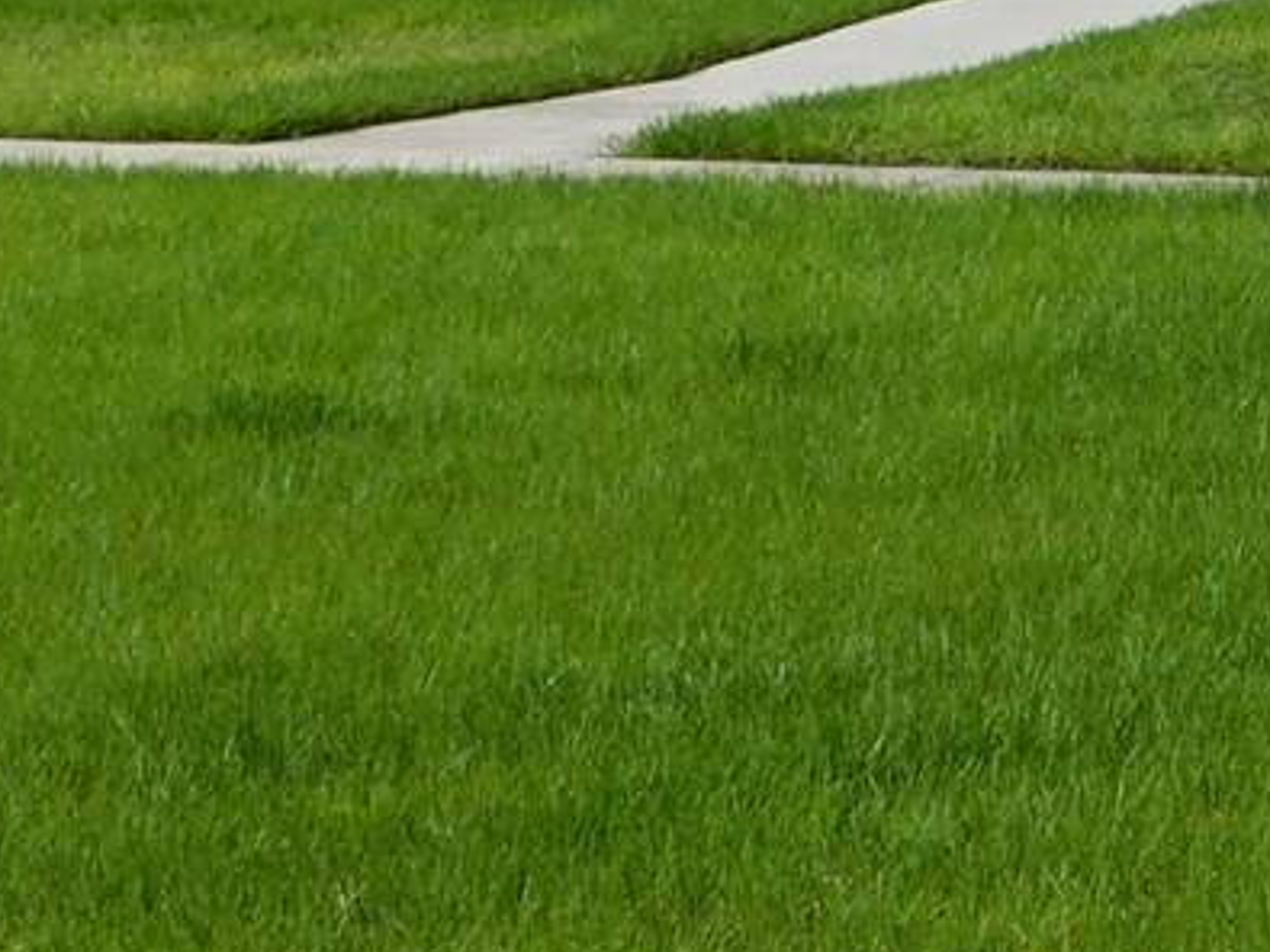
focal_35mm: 146
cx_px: 1495
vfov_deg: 9.8
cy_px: -495
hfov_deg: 13.2
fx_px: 5355
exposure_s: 1/400
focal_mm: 6.3
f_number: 7
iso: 125
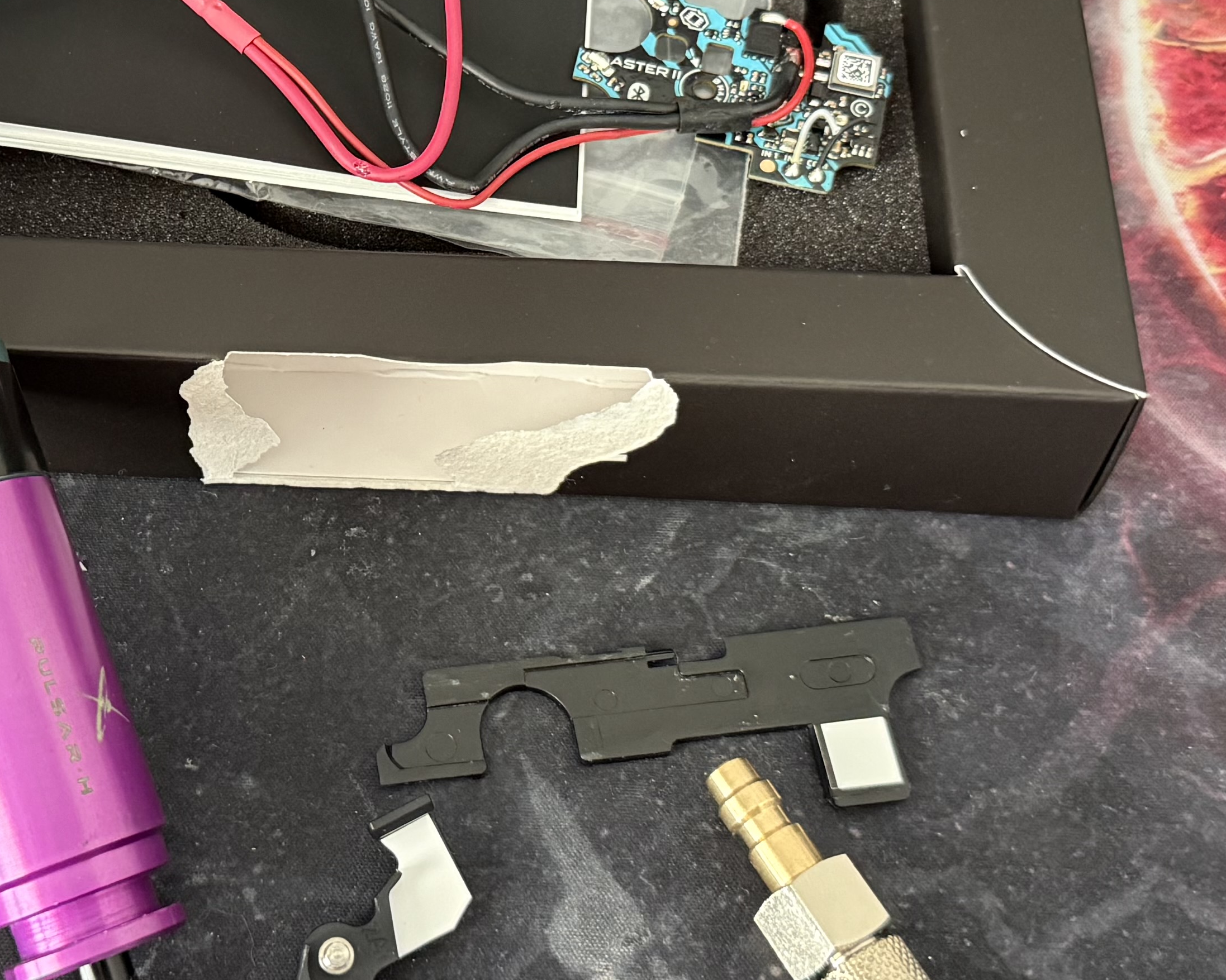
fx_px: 2213
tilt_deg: -57.2
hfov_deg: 30.5
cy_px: 357
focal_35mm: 61
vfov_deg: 24.9
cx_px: 332
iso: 800
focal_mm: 6.76
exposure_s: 1/57
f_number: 1.78
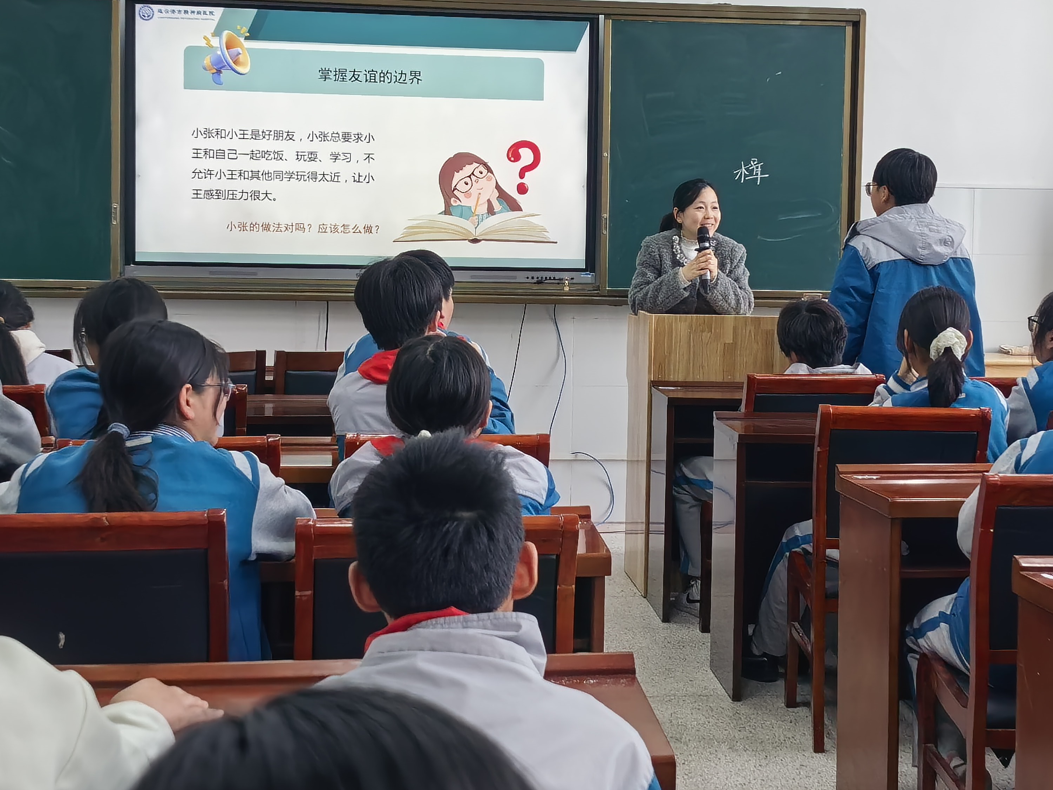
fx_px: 1825
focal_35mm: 60
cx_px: 600
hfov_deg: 32.1
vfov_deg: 24.4
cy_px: 316
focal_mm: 5.75
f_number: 1.4
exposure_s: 1/370
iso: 125
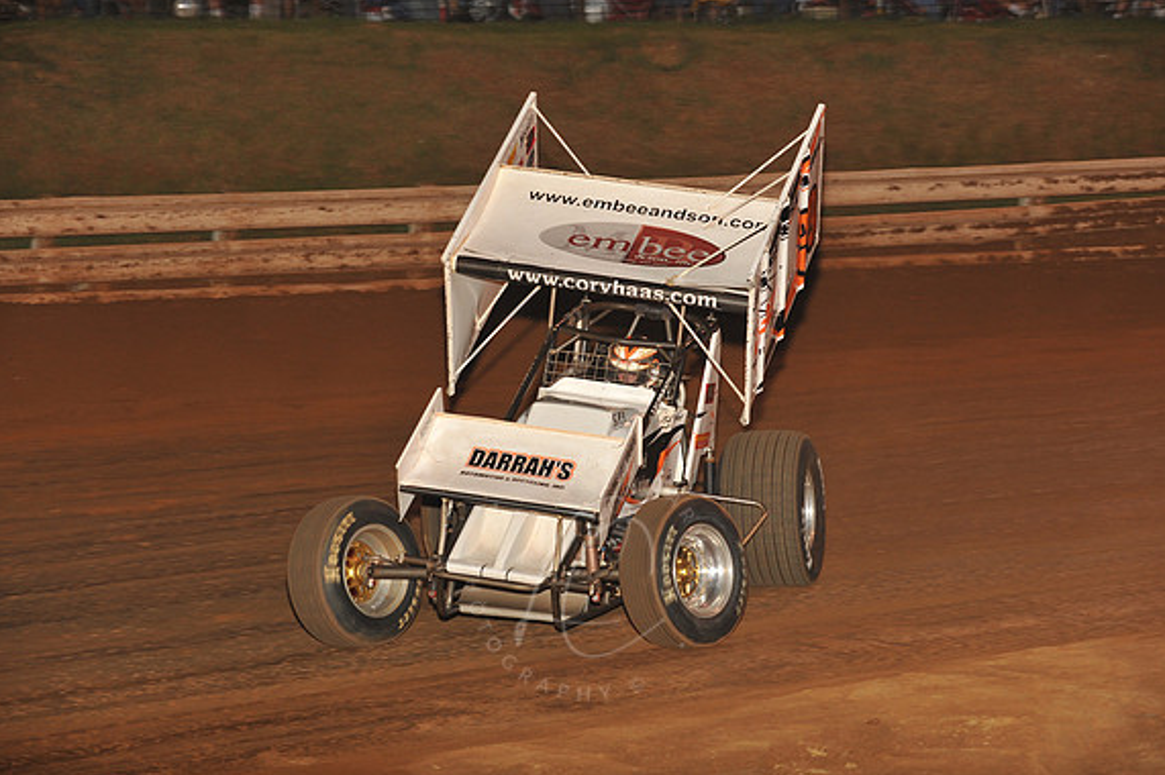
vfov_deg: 10.8
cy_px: 390
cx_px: 588
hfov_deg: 16.1
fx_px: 4107
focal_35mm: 127
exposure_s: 1/320
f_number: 6.3
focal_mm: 125
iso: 1000
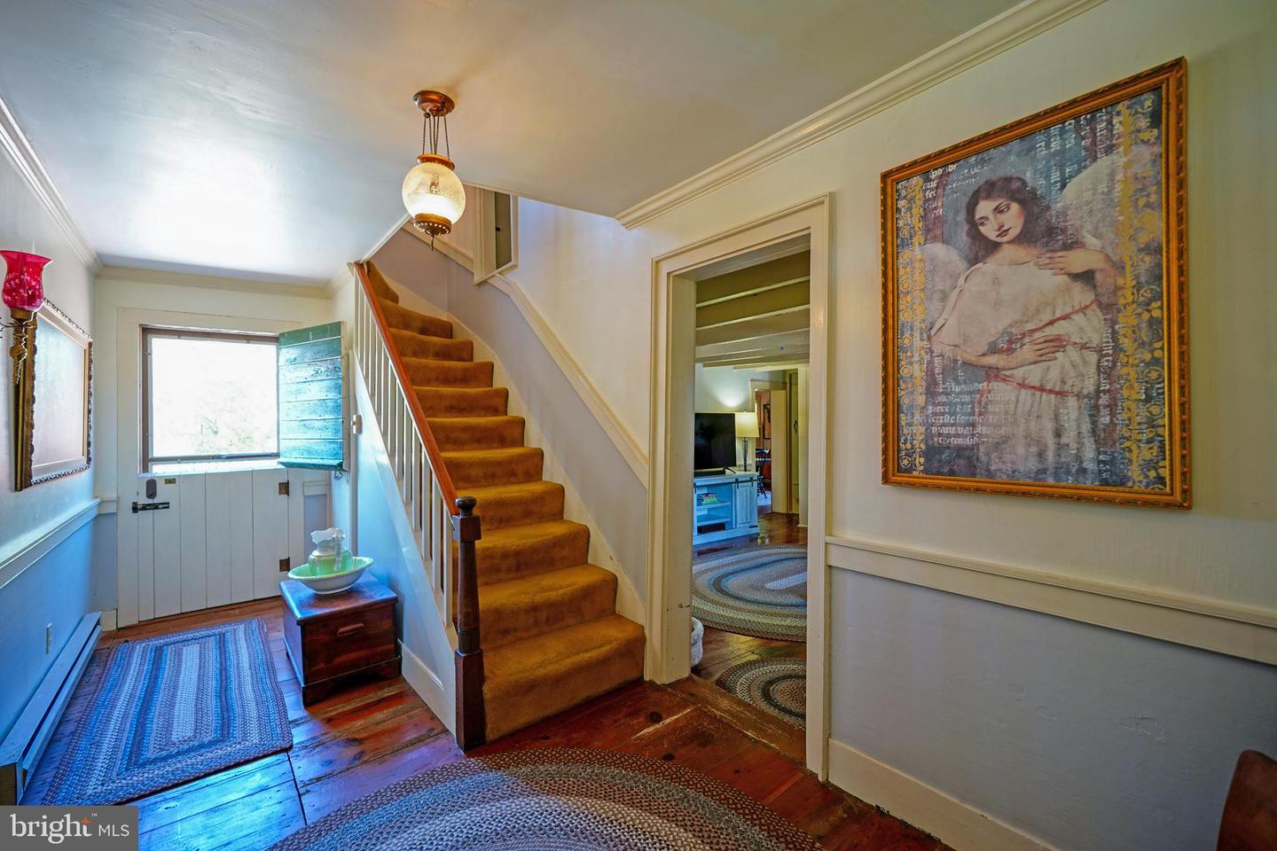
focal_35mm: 15
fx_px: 532
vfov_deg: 77.3
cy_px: 426
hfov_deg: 100.4
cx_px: 638
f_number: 2.8
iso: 250
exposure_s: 1/30
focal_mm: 10
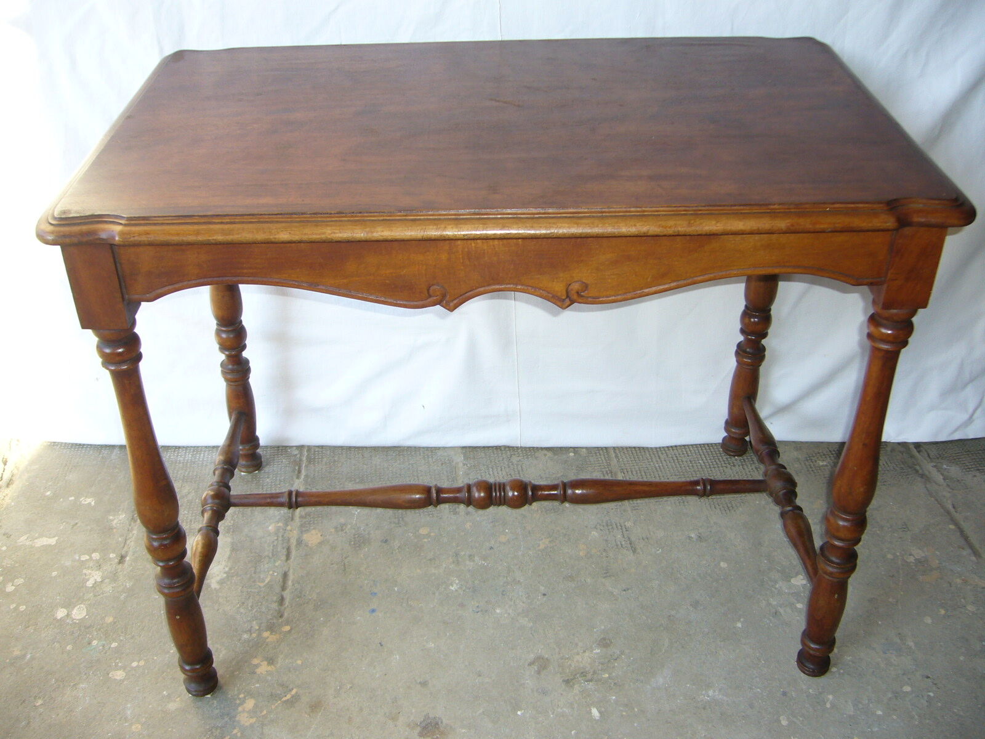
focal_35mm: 35
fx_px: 996
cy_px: 370
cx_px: 492
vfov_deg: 40.7
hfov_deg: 52.6
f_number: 2.8
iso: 80
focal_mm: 5.8
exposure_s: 1/60
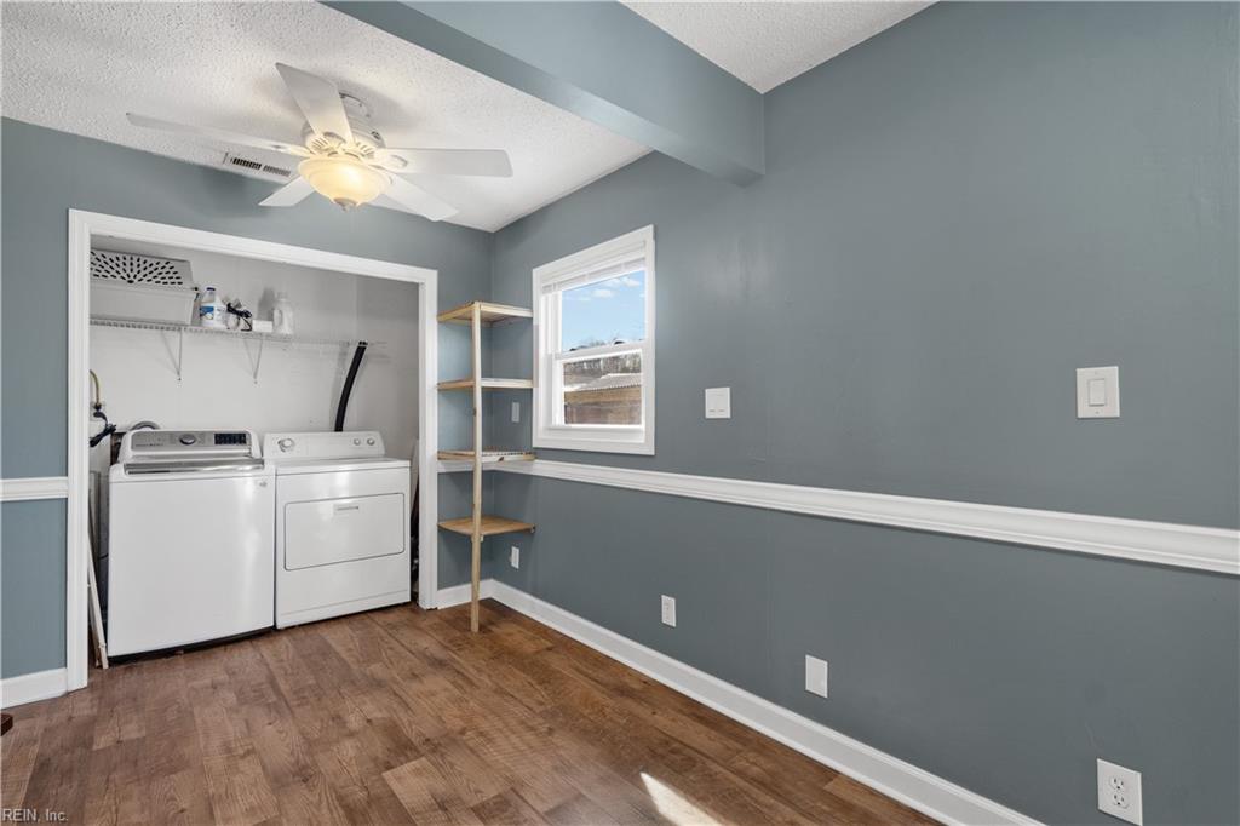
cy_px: 413
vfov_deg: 77.3
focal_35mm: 15
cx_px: 620
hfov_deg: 100.4
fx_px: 516
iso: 250
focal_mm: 10
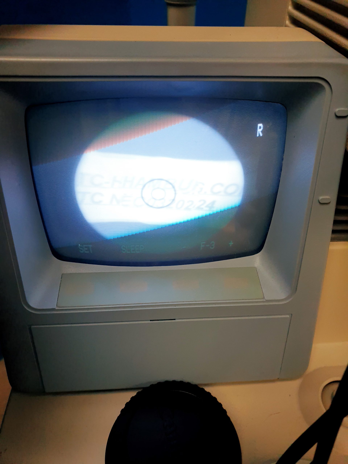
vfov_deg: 67.3
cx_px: 174
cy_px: 232
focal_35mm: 26
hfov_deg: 53.1
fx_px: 349
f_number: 2.4
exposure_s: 1/120
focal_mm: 4.3
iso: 64
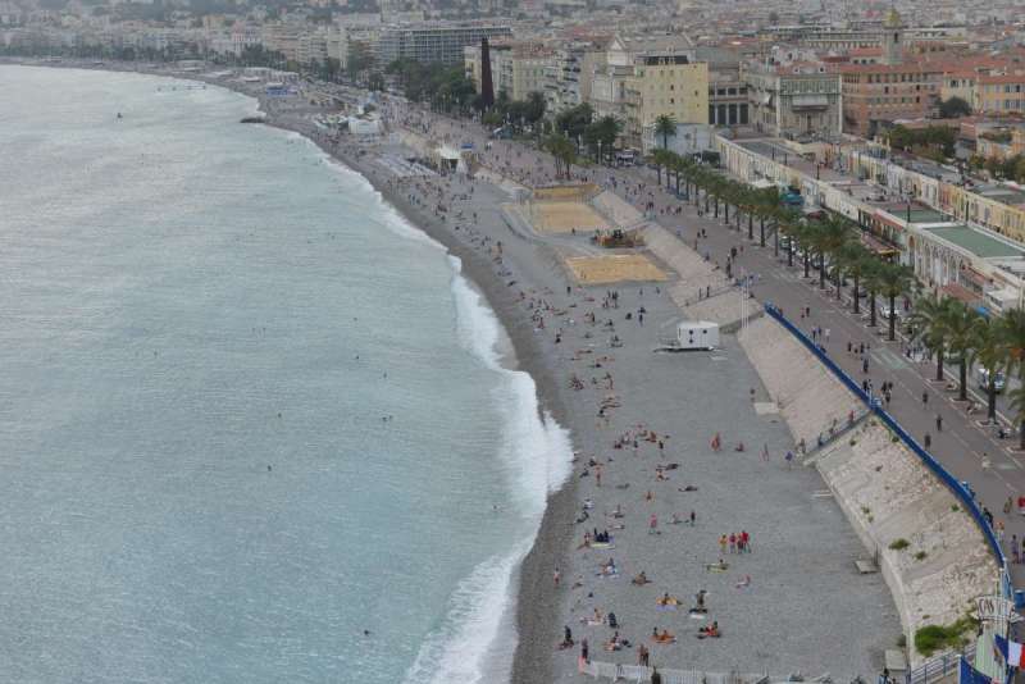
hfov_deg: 28.8
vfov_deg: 19.5
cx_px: 512
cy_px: 342
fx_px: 1994
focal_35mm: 70
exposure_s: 1/250
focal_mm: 70
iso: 400
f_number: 8
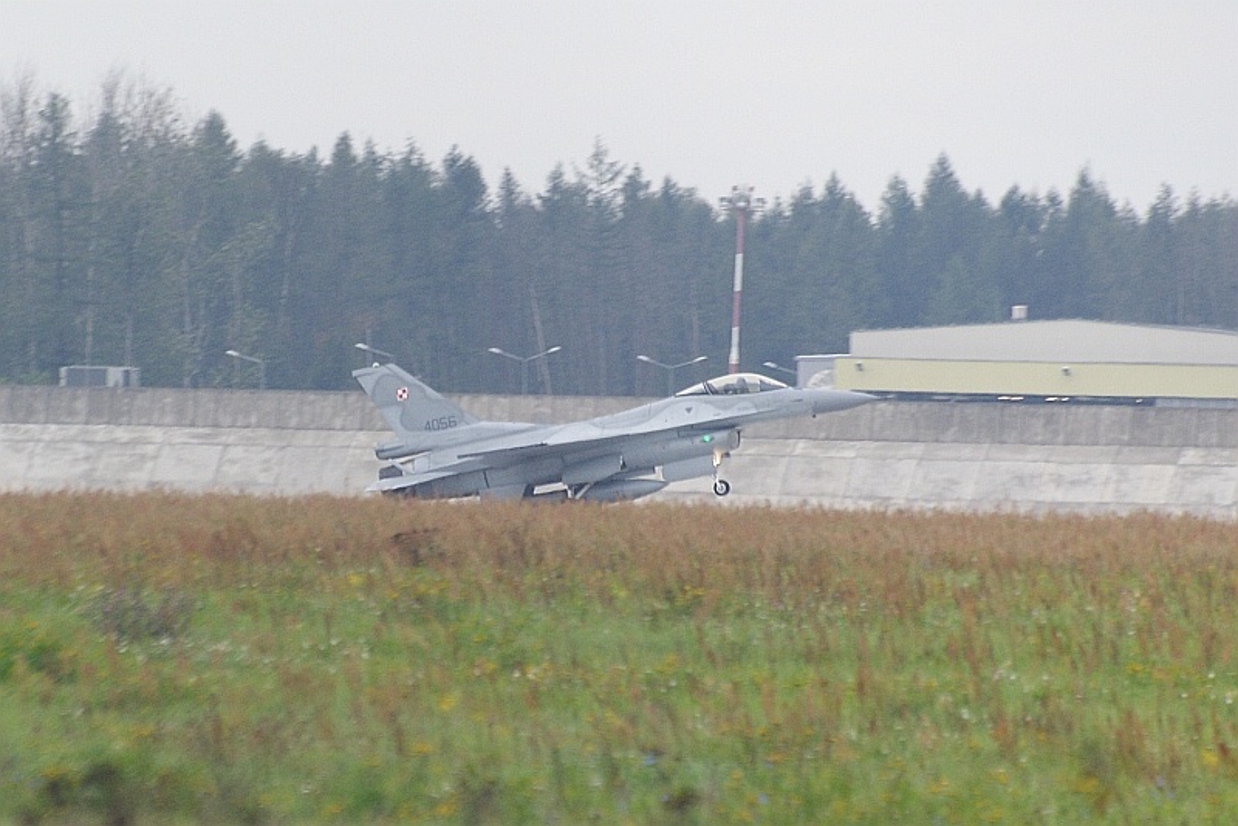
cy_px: 413
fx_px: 15480
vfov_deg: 3.1
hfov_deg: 4.6
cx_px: 619
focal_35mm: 450
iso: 400
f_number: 8
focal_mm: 300
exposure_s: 1/320
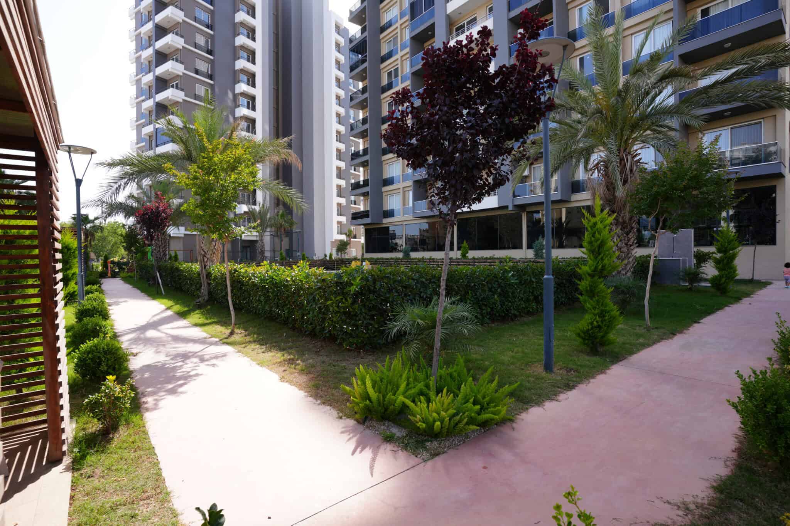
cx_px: 395
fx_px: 373
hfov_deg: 93.3
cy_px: 263
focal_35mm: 17
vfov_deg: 70.4
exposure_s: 1/100
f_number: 6.3
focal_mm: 17
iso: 100
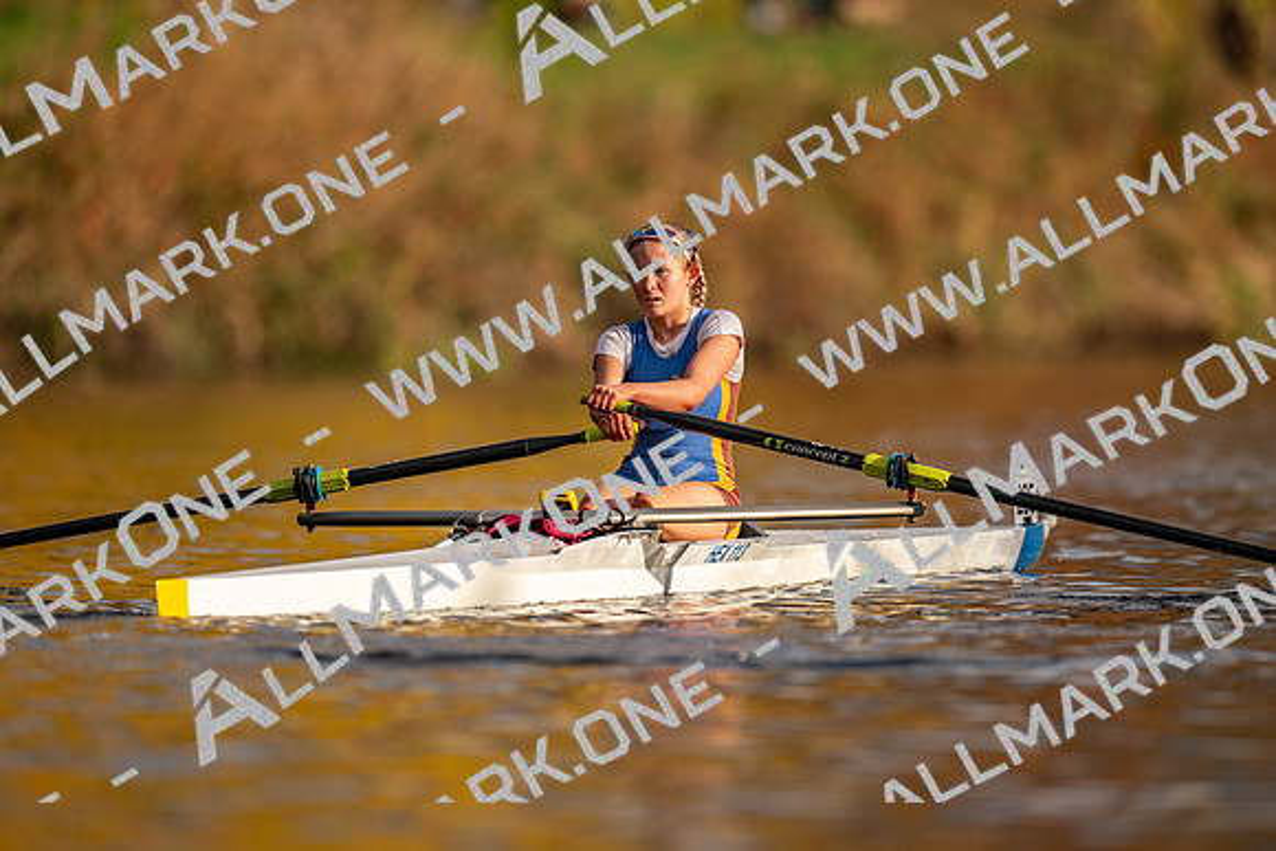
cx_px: 638
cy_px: 426
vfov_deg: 2.3
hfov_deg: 3.4
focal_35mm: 600
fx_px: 21271
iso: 250
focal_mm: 600
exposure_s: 1/2500
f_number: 4
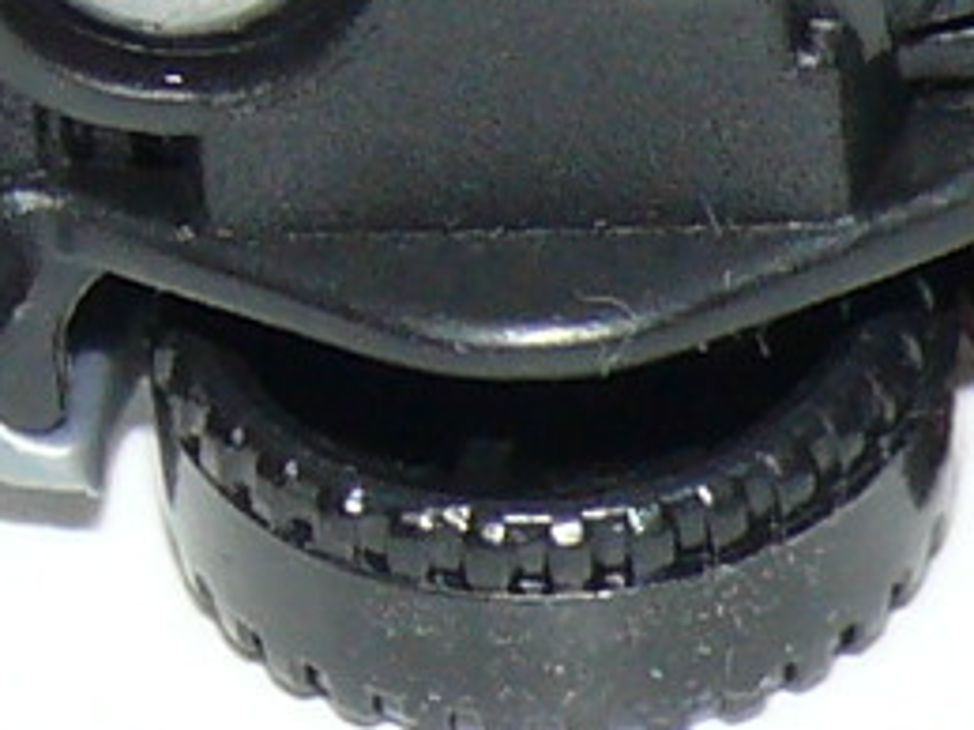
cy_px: -267
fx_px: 17015
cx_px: 2031
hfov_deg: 3.3
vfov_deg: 2.5
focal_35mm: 605
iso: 100
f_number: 4
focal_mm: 13.2
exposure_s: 1/30
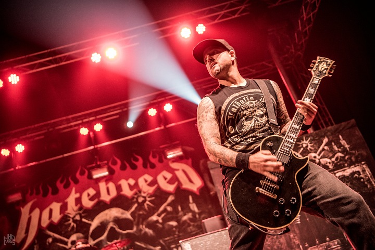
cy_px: 125
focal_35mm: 40
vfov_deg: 33.4
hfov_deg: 48.4
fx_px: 417
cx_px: 188
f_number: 2.8
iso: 2000
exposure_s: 1/100
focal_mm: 40
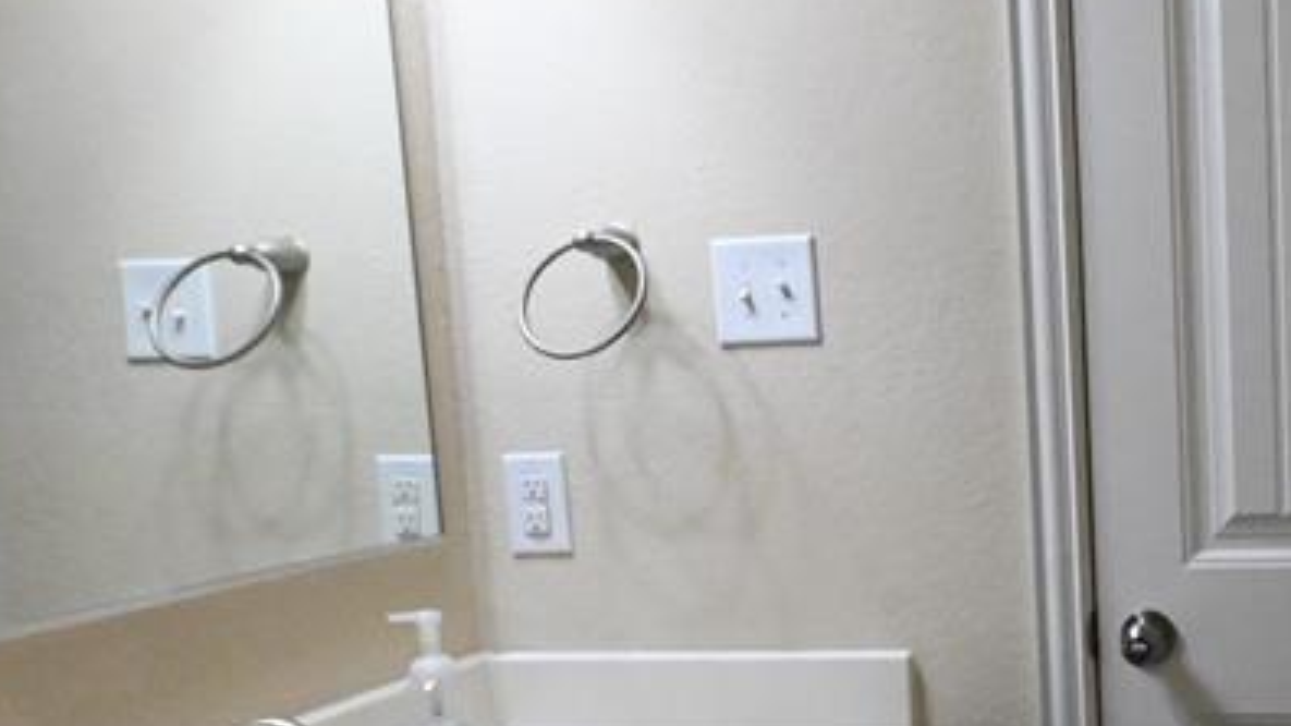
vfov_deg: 30.9
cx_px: 1226
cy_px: 497
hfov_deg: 46.2
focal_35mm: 38
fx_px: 1301
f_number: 8
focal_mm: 14
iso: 16000
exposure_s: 1/800
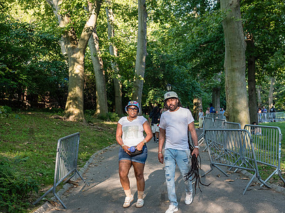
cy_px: 136
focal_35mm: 53
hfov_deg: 36.2
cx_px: 151
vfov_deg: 27.4
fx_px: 436
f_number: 3.2
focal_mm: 29
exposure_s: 1/250
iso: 400
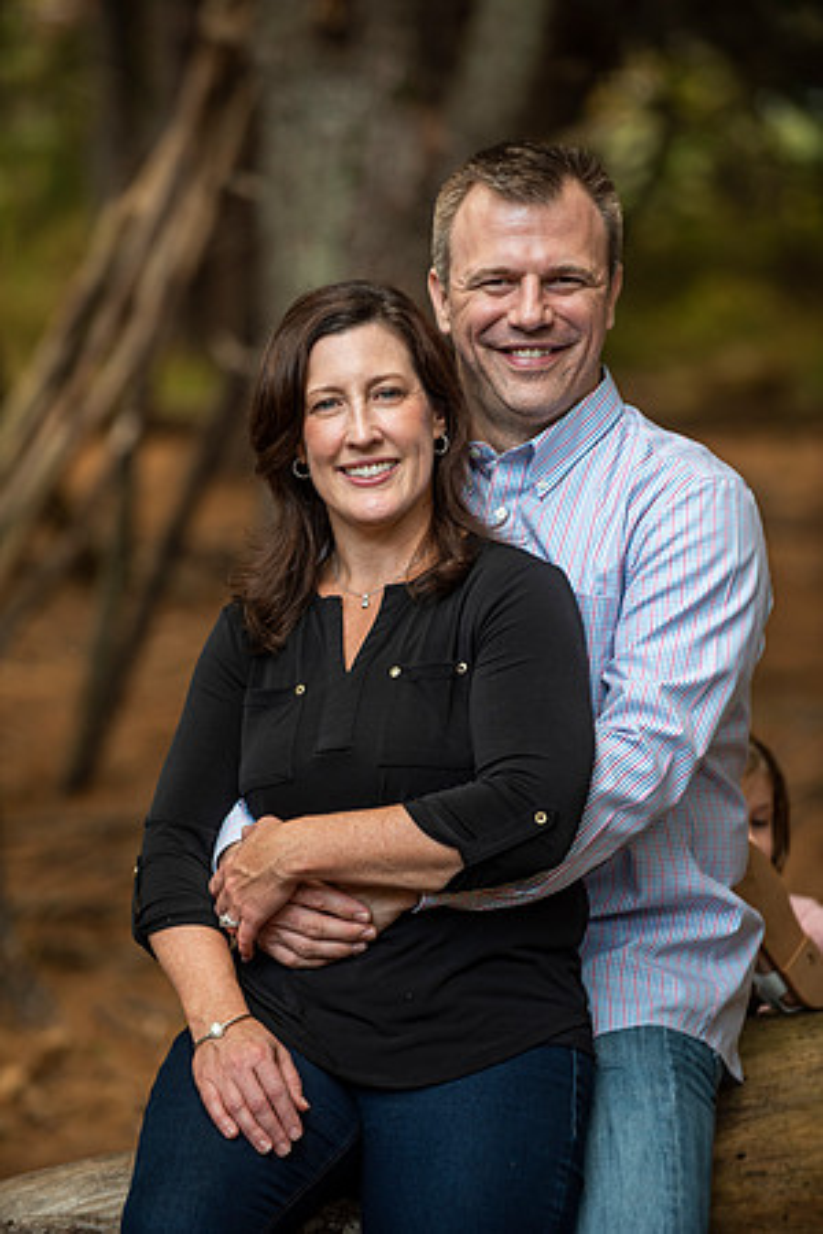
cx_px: 412
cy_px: 617
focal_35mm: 175
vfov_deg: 11.7
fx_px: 6001
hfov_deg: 7.8
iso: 250
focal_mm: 175
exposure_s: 1/125
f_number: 3.5
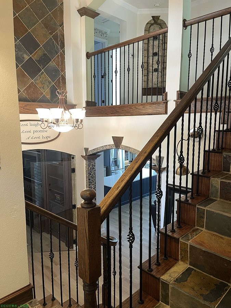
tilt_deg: -8.9
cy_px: 154
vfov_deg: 69.4
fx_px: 222
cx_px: 116
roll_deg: +0.0
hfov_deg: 54.9
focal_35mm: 25
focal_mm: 5.1
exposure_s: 1/60
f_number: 1.6
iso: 200
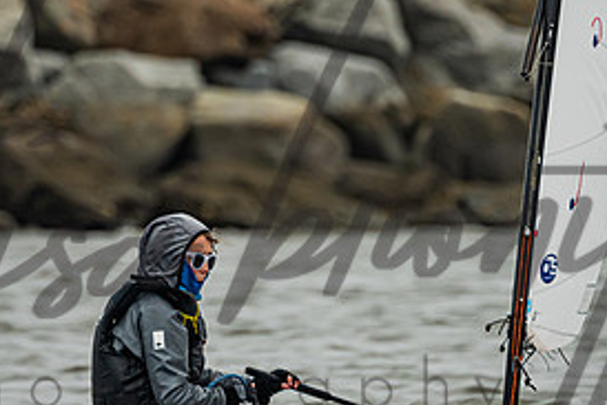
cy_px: 210
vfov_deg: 1.3
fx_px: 17595
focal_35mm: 1043
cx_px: 261
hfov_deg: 2.0
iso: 320
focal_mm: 400
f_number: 5.6
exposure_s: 1/3200
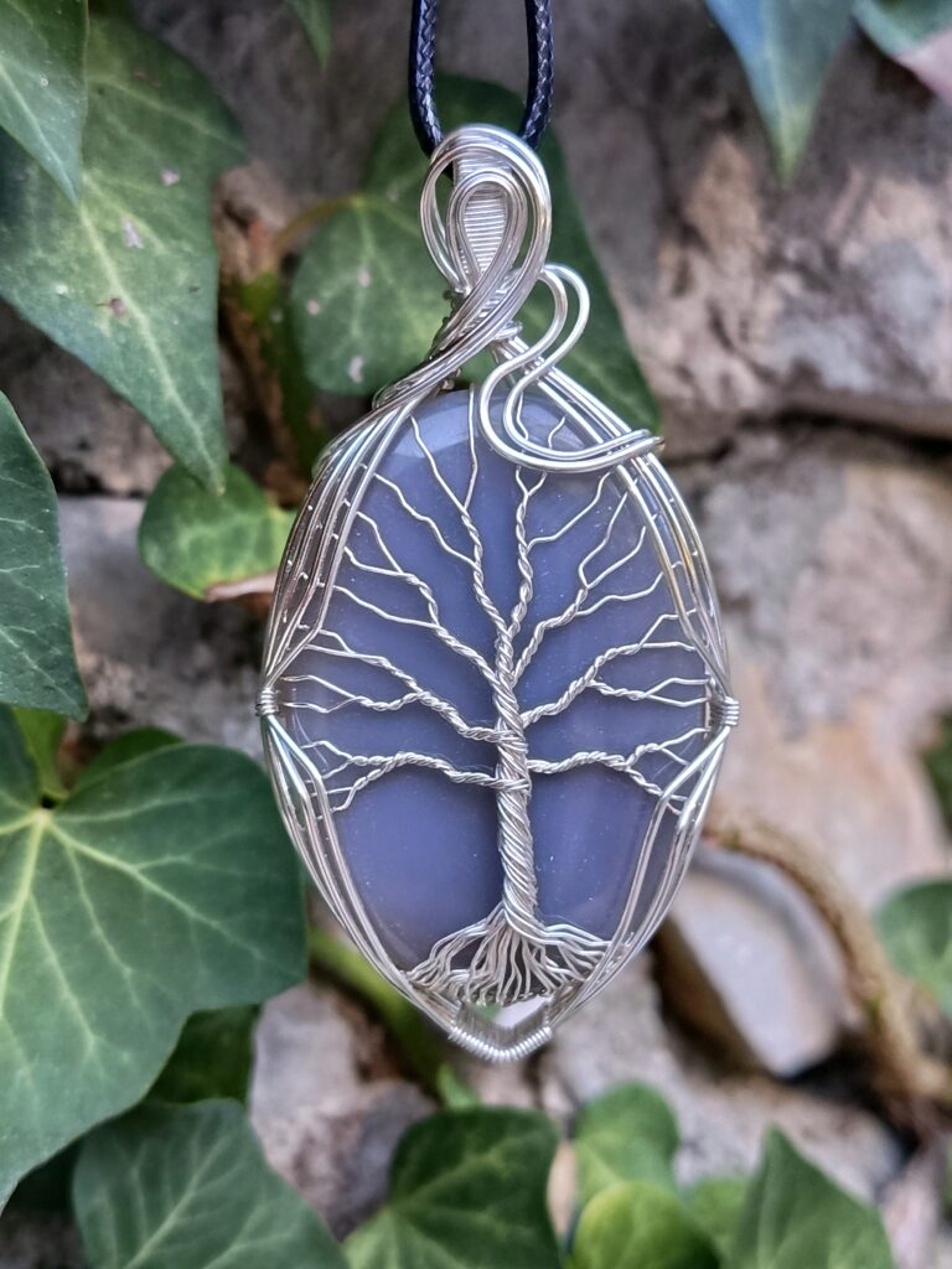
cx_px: 476
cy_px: 634
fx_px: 1760
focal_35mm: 48
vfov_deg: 39.7
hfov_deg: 30.3
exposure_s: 1/100
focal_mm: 5.24
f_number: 1.7
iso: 228
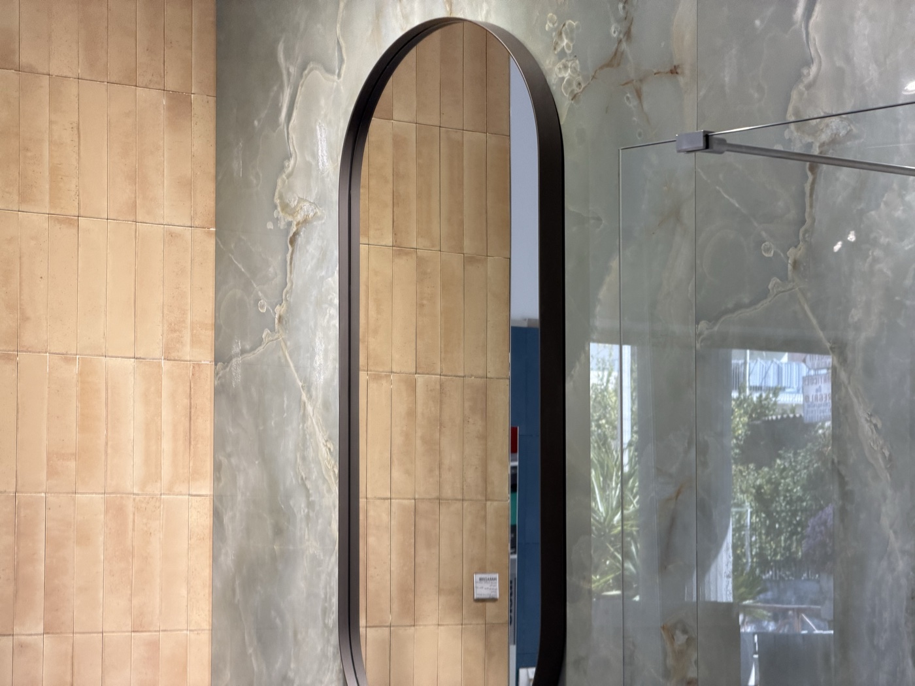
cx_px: 458
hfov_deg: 19.6
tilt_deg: +4.5
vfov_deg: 14.8
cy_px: 343
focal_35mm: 100
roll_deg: -0.5
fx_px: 2643
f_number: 2.8
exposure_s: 1/100
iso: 125
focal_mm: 16.89
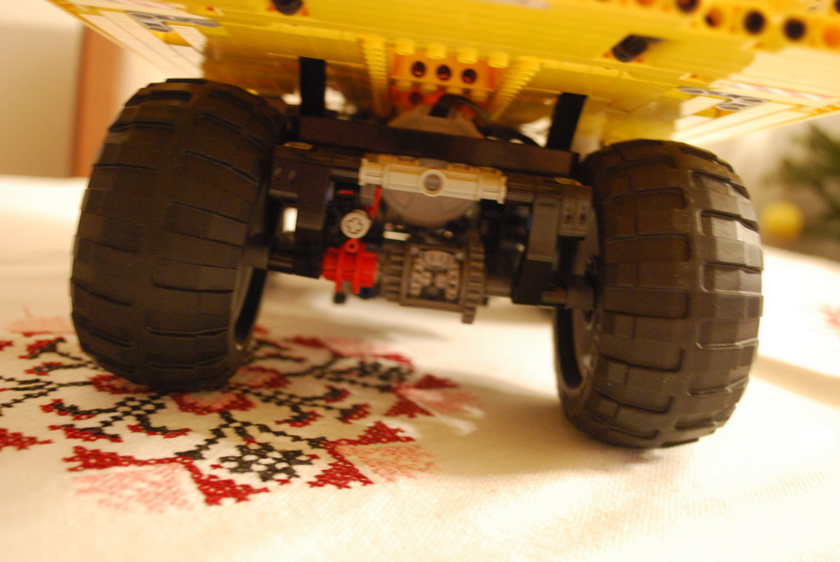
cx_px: 420
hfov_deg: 49.5
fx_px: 911
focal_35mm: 39
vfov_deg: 34.3
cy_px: 281
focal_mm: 26
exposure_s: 1/5
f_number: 4.2
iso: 1600
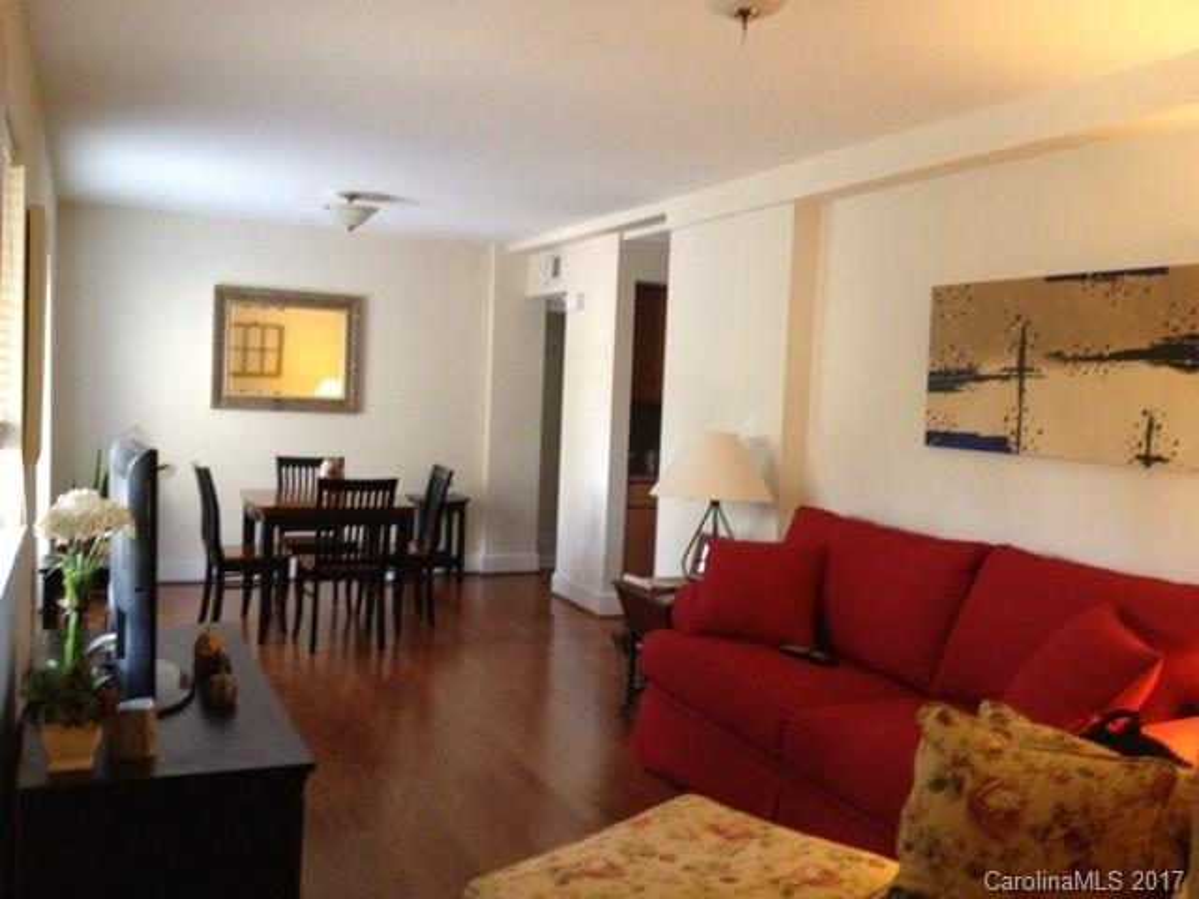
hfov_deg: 52.6
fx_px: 1212
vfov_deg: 40.7
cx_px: 600
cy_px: 450
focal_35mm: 35
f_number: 2.4
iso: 400
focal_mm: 4.28
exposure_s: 1/17
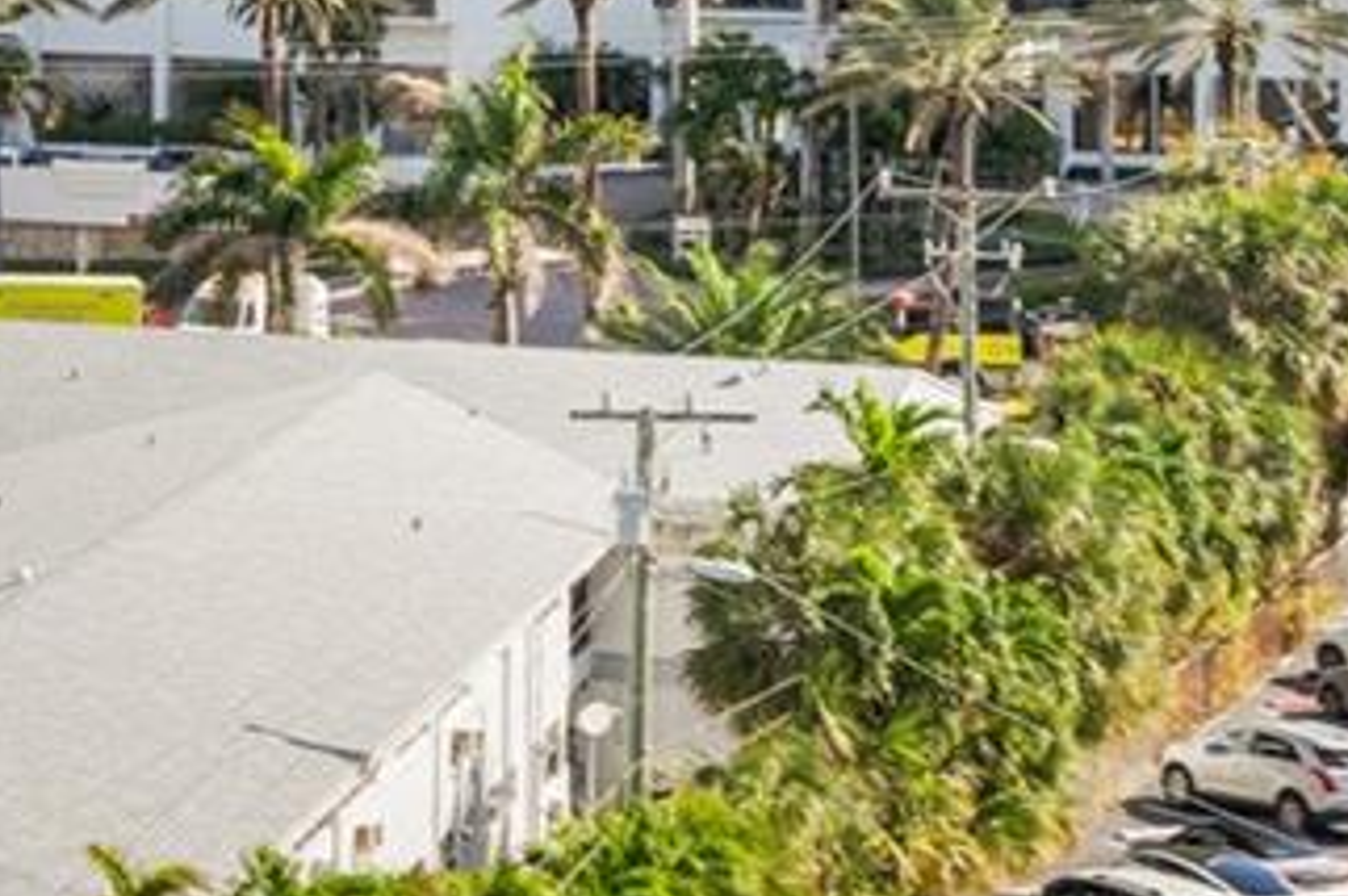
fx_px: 6826
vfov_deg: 7.4
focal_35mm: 182
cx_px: -1051
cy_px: -339
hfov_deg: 10.6
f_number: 9
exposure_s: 1/320
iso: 64
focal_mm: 36.7
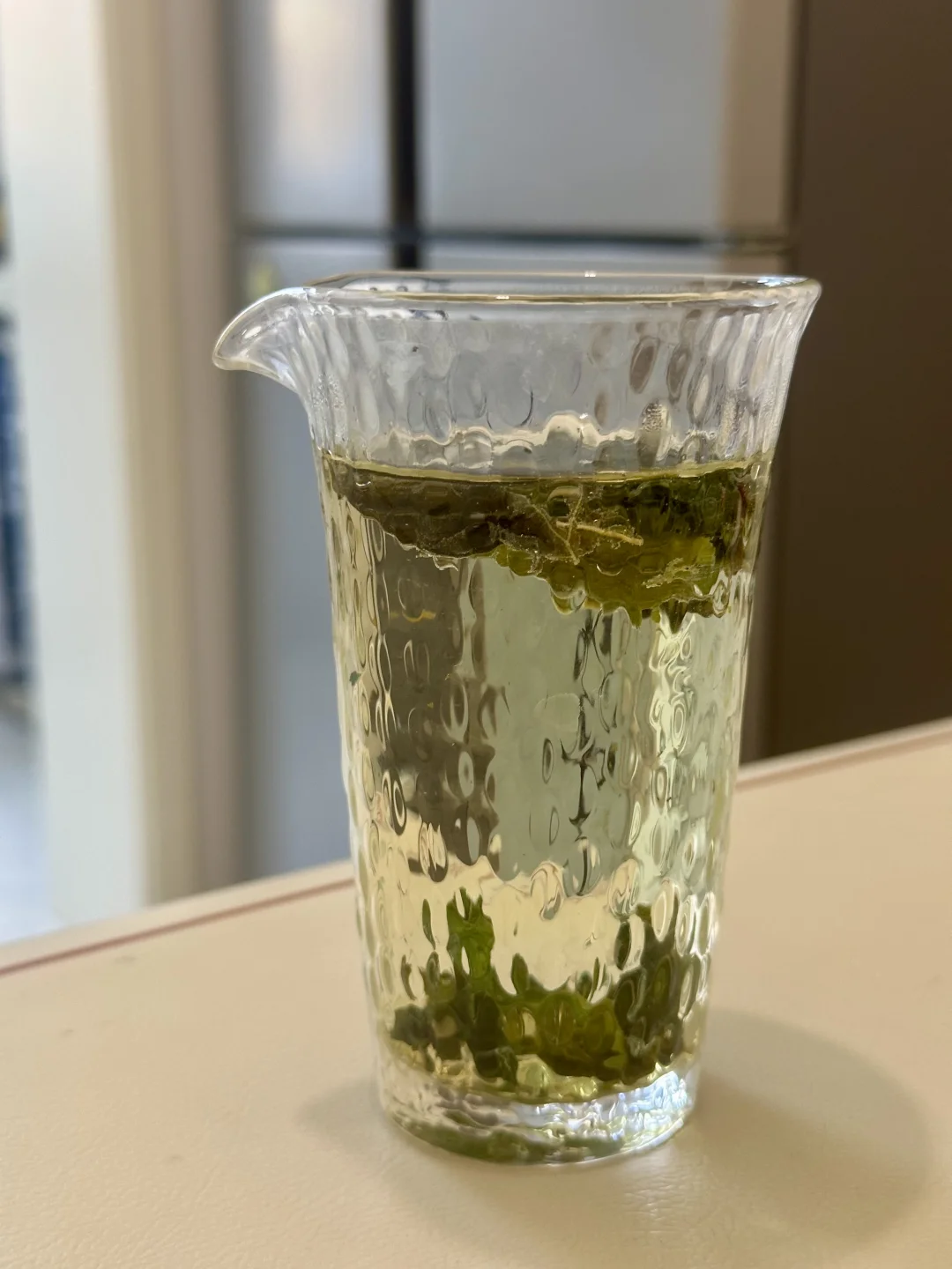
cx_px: 476
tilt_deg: -13.2
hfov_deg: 30.3
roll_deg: +0.3
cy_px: 634
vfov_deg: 39.7
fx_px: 1760
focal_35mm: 48
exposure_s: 1/50
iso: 160
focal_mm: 6.86
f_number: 1.78
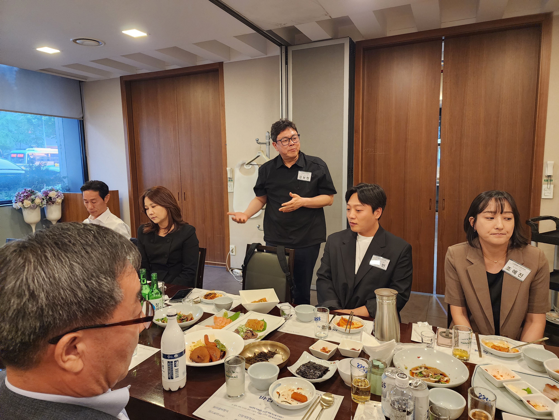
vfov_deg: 58.9
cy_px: 210
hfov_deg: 73.9
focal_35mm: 23
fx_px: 371
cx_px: 280
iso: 640
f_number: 1.8
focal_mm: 6.4
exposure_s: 1/120
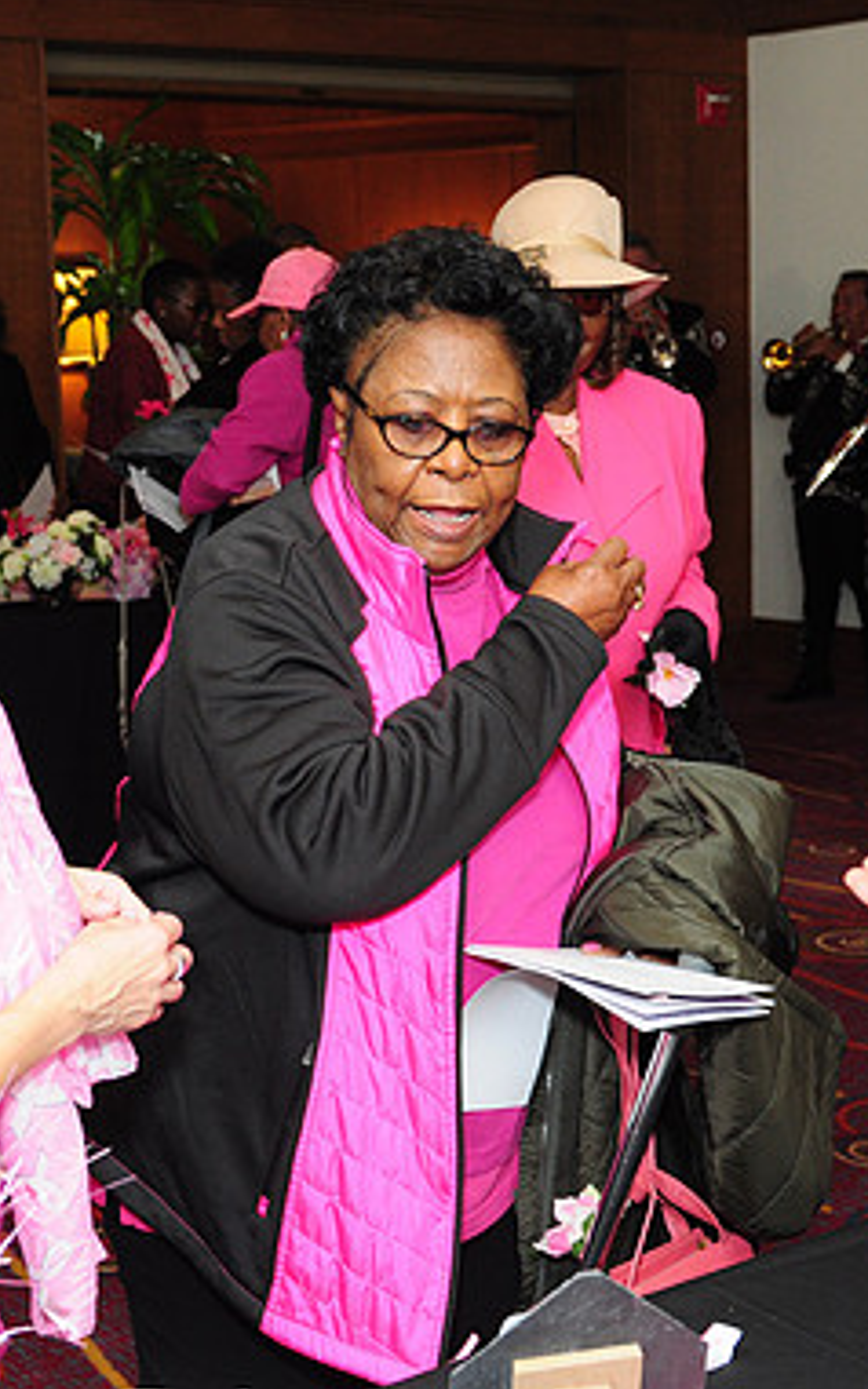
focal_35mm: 63
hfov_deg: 20.7
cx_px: 434
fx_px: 2377
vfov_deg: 32.6
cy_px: 691
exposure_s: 1/60
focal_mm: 27
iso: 800
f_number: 4.5
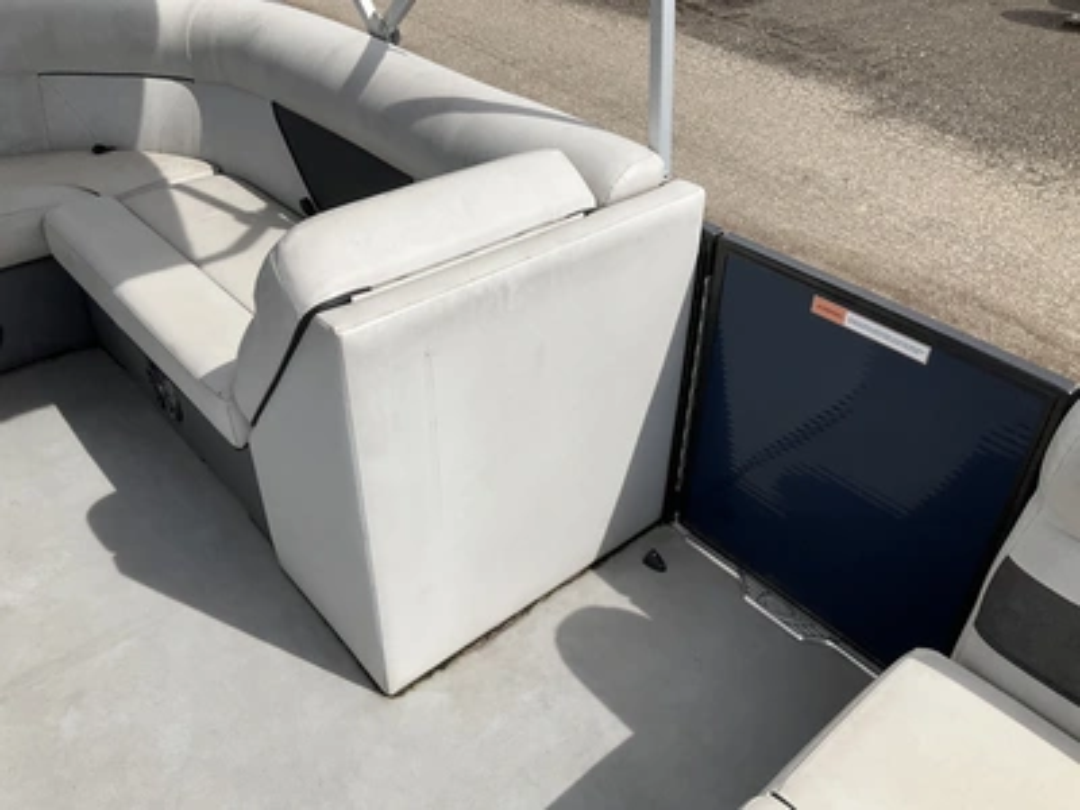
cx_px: 540
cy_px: 405
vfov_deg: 48.2
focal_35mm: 29
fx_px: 905
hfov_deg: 61.7
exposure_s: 1/2538
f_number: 1.8
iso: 25
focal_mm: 3
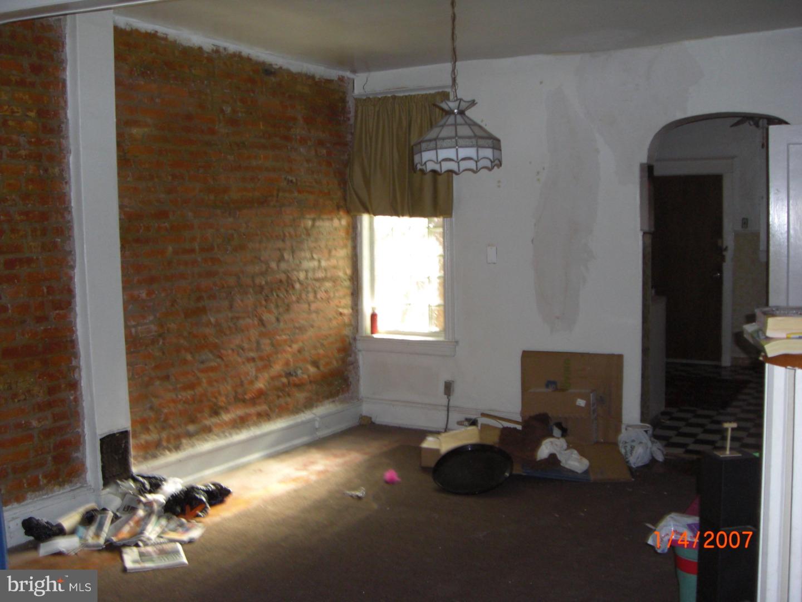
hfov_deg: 49.0
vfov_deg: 37.7
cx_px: 401
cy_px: 301
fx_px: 880
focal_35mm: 38
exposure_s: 1/60
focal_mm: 6.2
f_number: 2.7
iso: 200
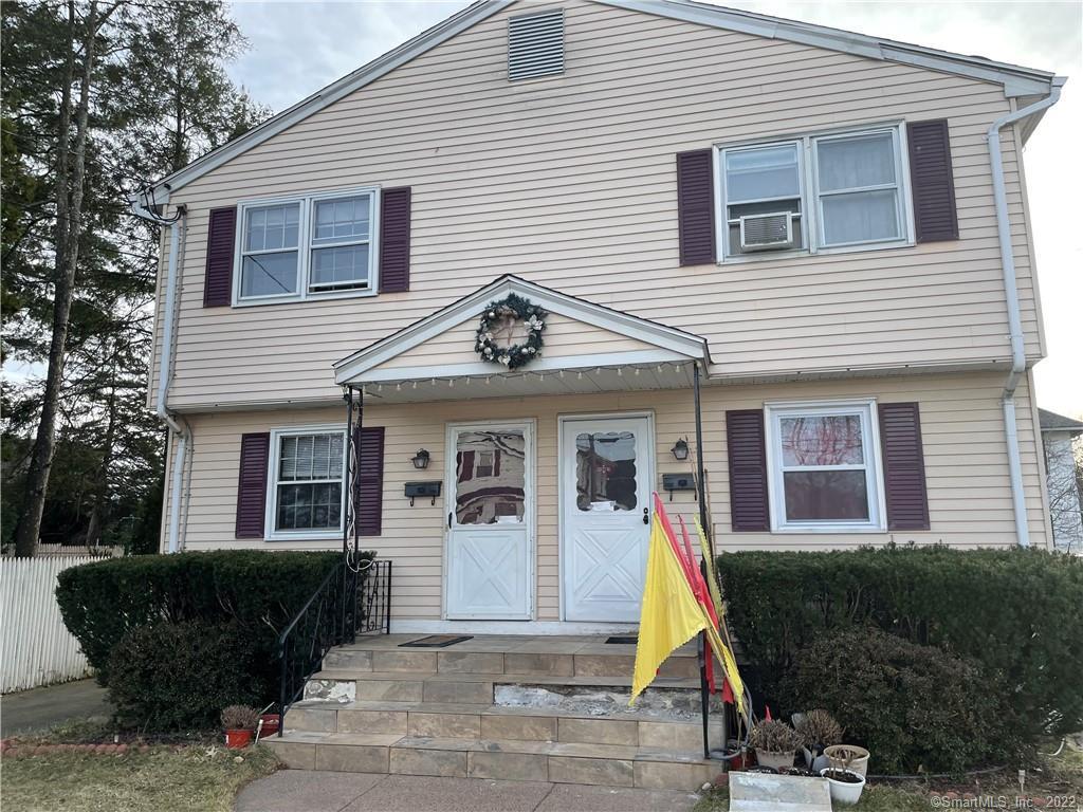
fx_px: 813
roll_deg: +2.3
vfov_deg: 53.1
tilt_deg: +10.9
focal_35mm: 26
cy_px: 406
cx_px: 542
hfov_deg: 67.3
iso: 32
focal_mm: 4.2
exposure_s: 1/807
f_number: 1.6
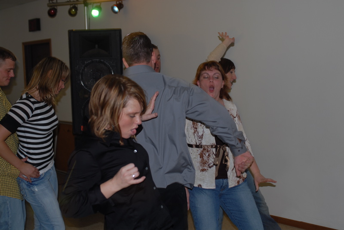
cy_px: 115
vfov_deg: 25.8
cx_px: 172
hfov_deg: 37.8
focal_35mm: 52
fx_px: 502
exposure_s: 1/8
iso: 100
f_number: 2.8
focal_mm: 35
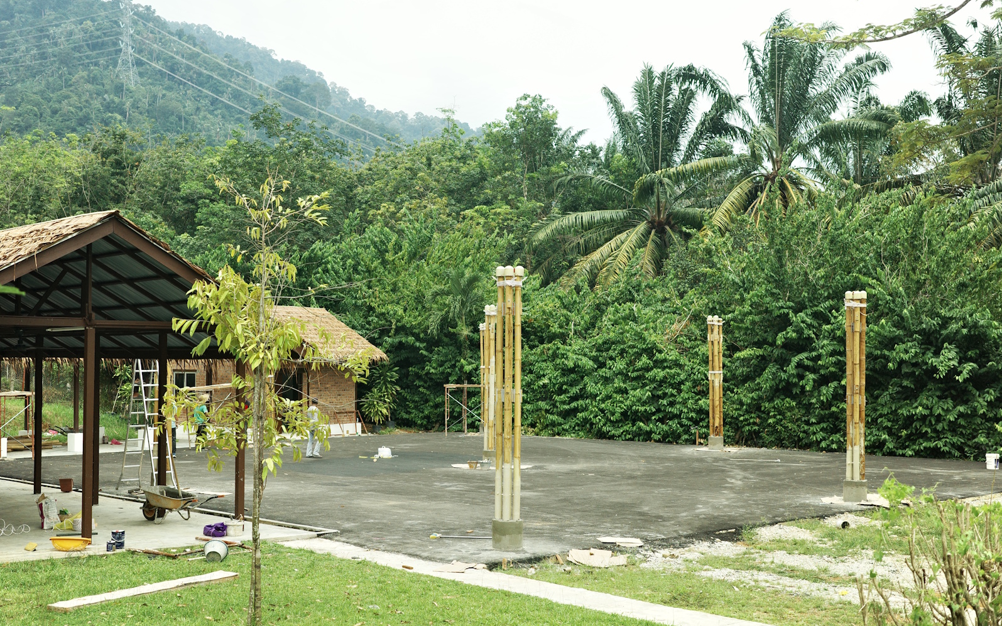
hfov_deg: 43.4
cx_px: 450
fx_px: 1256
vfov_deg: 28.0
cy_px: 334
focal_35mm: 46
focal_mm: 26
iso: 200
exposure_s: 1/500
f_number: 2.8
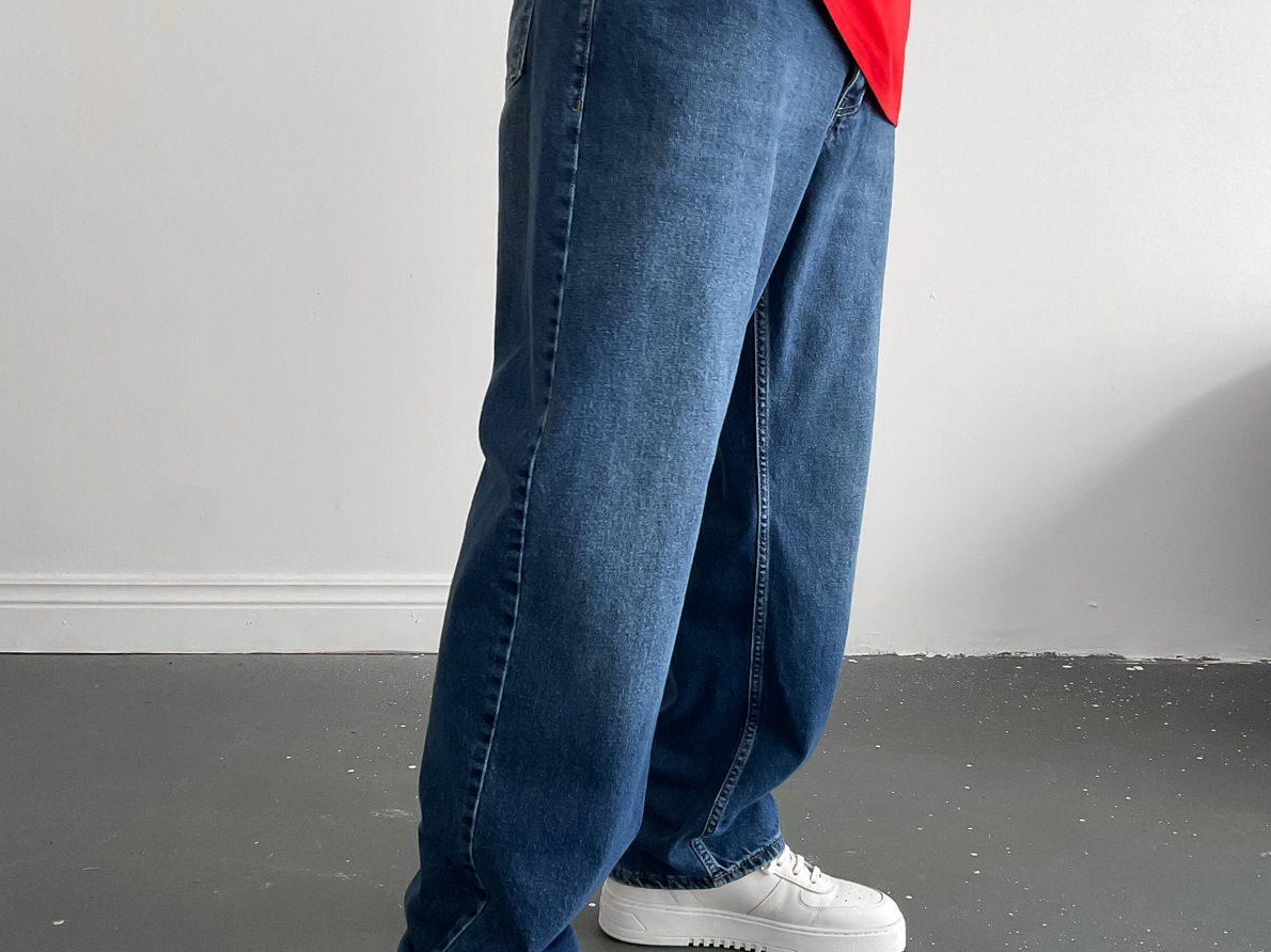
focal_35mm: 39
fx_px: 1432
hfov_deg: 47.9
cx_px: 637
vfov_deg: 36.8
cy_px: 415
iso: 100
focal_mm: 3
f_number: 1.8
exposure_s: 1/60
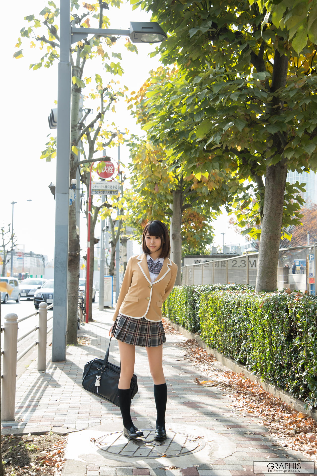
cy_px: 238
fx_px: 595
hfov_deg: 29.8
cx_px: 158
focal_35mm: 45
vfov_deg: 43.6
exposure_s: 1/125
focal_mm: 45
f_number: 5.6
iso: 200
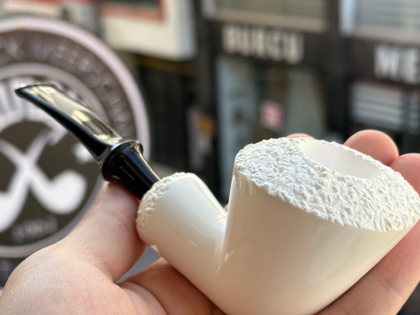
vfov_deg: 22.2
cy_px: 186
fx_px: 801
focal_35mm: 66
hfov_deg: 29.4
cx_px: 203
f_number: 1.78
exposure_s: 1/482
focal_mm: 6.86
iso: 64
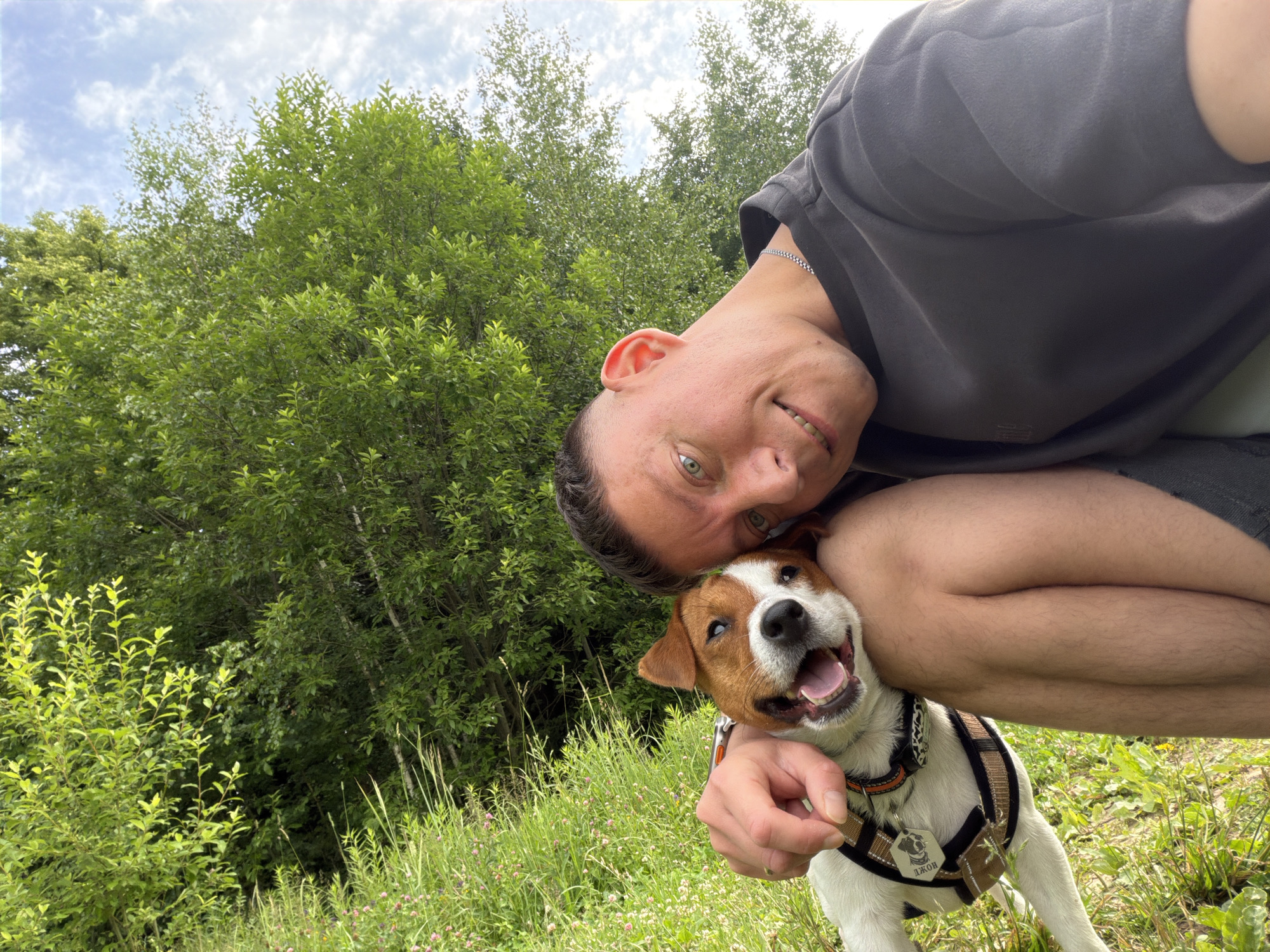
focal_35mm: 23
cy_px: 476
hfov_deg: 73.9
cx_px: 635
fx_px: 844
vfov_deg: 58.9
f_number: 1.9
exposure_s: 1/327
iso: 32
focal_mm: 2.71
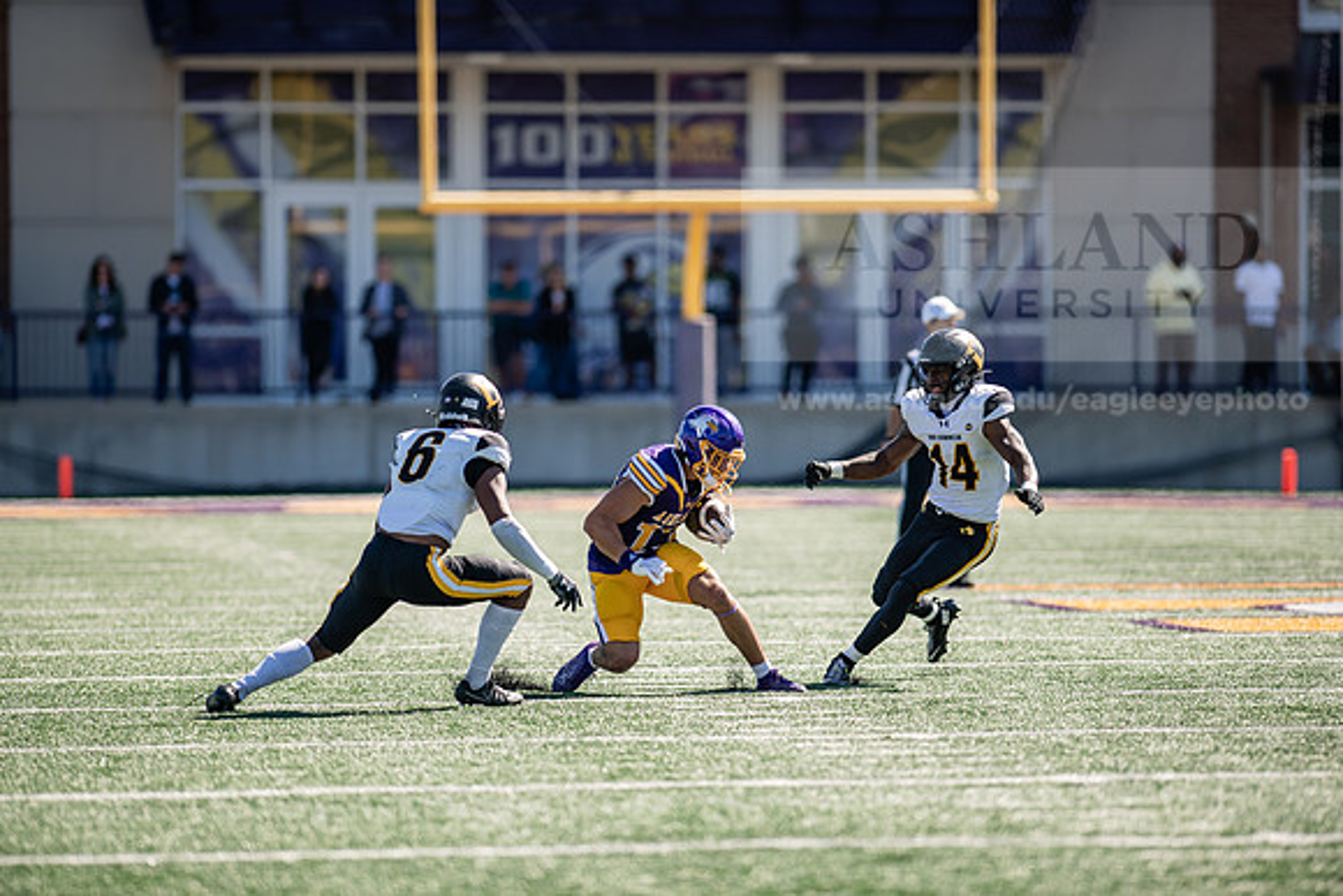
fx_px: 11194
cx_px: 672
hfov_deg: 6.9
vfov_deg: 4.6
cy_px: 448
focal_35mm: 300
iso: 200
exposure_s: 1/1250
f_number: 3.2
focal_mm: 300
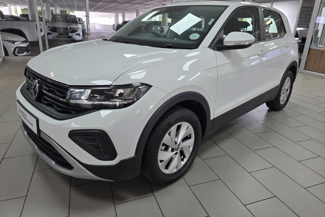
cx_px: 162
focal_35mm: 24
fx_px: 217
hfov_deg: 73.7
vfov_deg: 53.1
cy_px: 97
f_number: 1.7
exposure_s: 1/100
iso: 64
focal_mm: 6.3
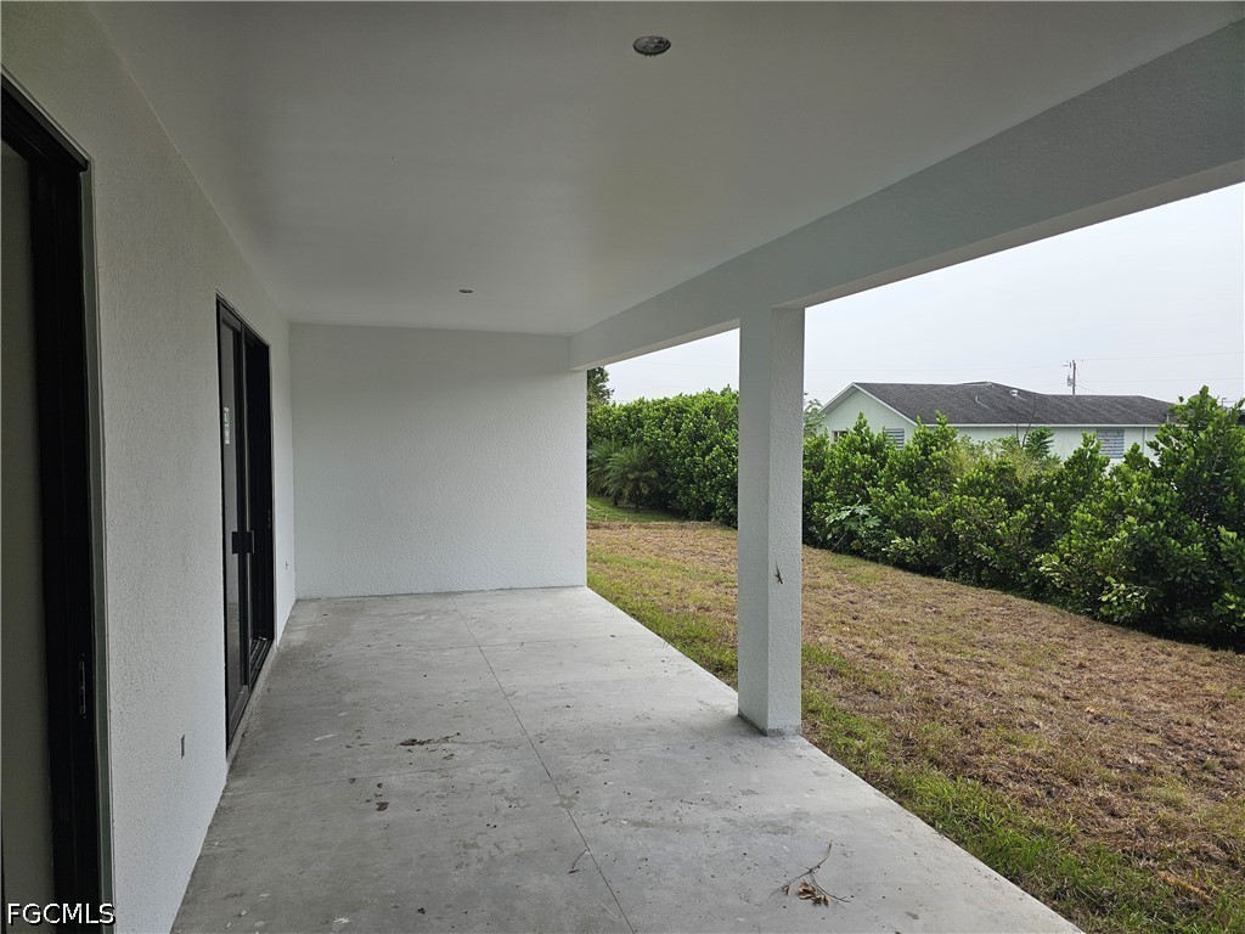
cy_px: 467
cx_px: 622
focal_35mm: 23
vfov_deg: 58.9
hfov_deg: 73.9
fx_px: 827
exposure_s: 1/299
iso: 10
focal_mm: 6.3
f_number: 1.7
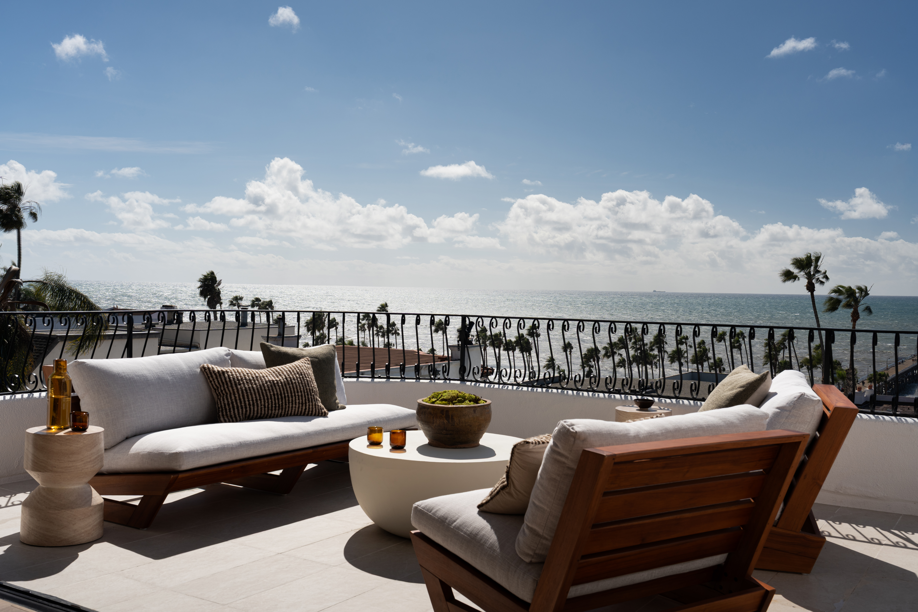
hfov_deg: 54.4
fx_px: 892
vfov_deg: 37.9
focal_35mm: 35
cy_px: 306
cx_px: 459
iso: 160
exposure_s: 1/250
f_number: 9
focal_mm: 35
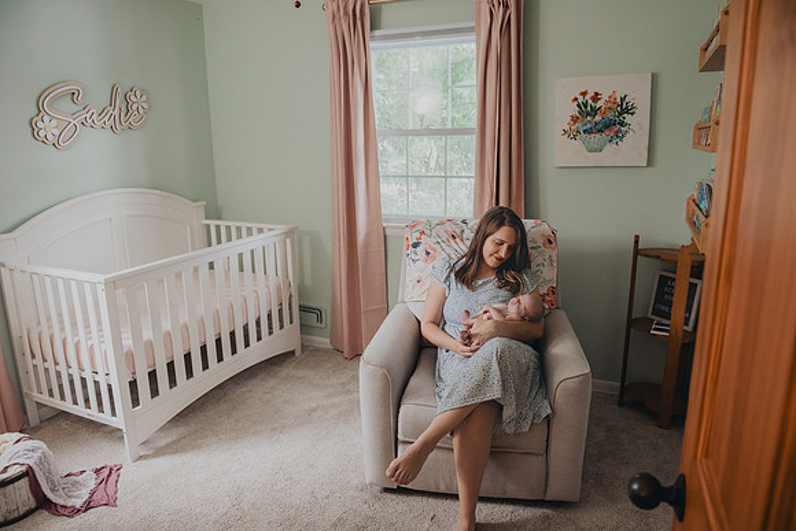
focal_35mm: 24
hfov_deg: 72.7
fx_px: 541
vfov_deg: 52.3
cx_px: 398
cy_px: 266
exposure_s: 1/160
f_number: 3.5
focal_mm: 24
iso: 2500
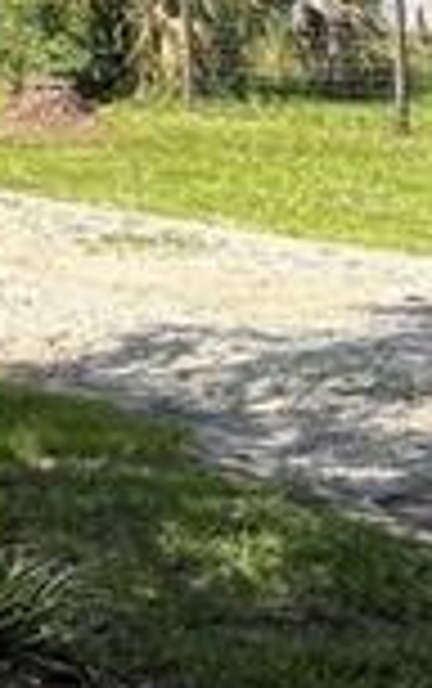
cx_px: -572
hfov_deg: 8.7
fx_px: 2592
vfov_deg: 14.3
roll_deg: -0.7
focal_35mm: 138
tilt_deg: +7.2
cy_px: -306
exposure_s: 1/951
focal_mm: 5.96
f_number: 1.6
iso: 50
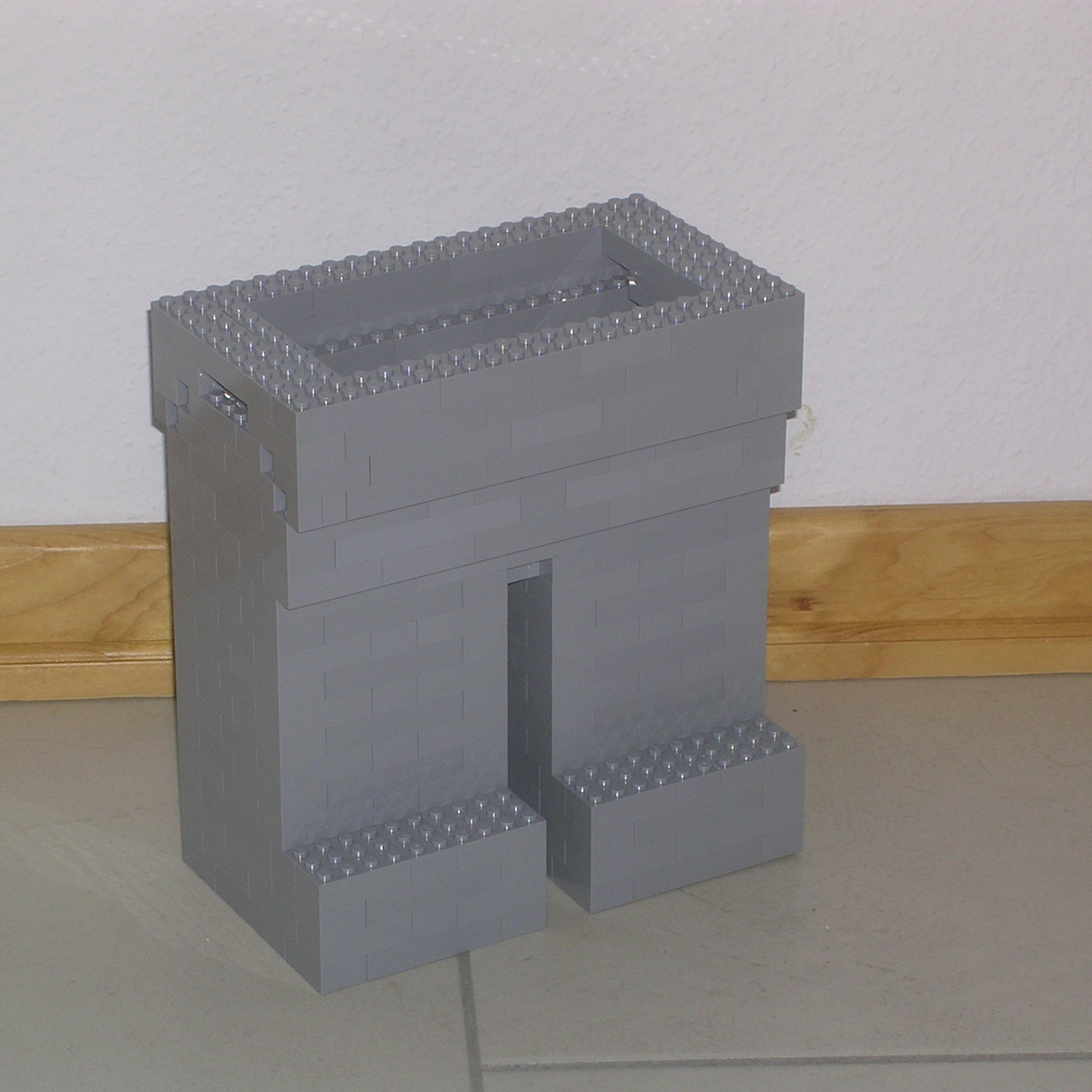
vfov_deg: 12.8
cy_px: 546
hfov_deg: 12.8
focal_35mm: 136
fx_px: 4854
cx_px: 439
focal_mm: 17.4
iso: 50
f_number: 4.9
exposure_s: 1/60.1
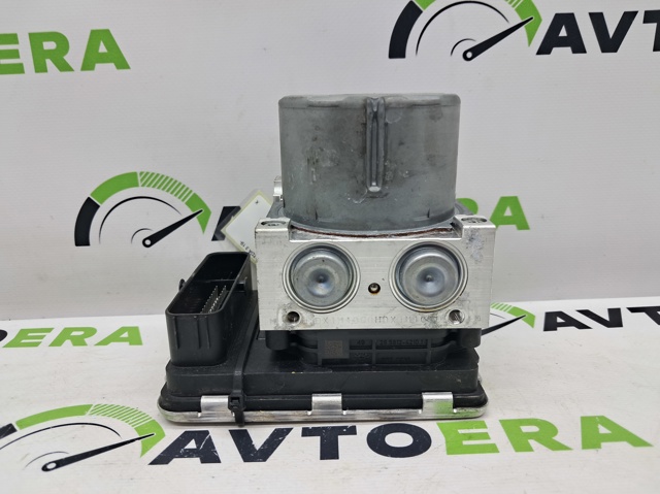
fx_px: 514
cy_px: 247
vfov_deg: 51.3
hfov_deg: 65.4
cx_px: 330
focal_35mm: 27
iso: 50
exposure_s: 1/50
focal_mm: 4
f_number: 1.8
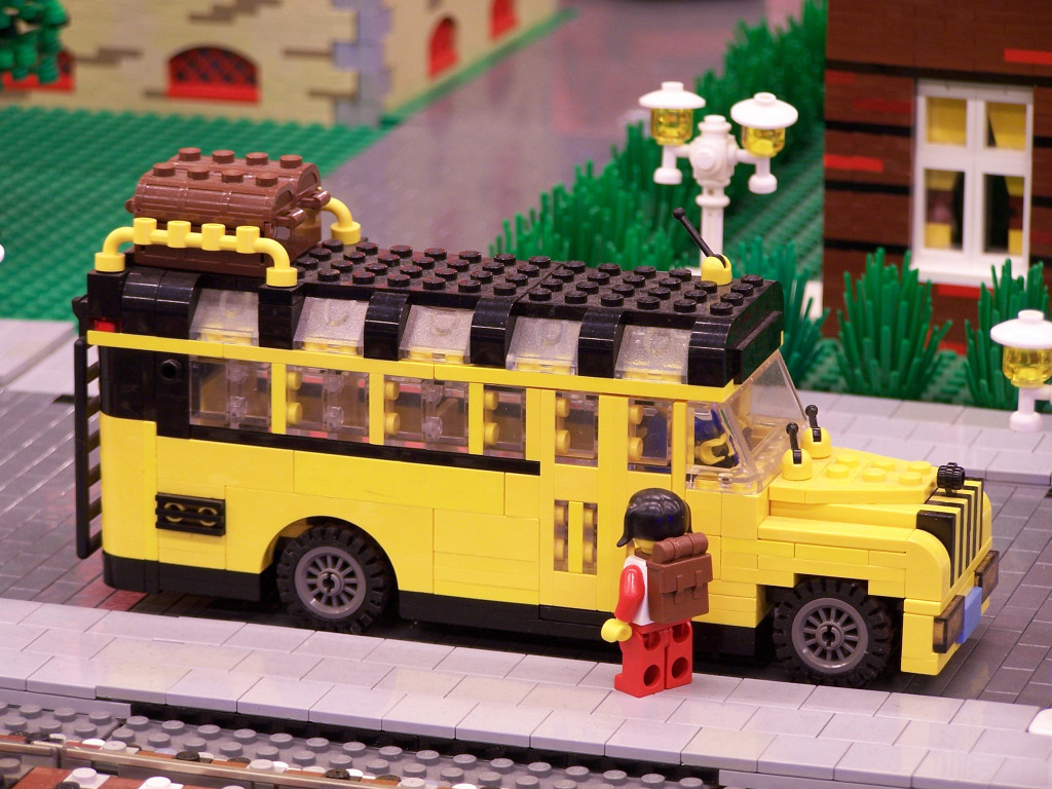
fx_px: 4832
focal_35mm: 159
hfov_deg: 12.4
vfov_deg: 9.3
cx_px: 526
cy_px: 394
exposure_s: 1/2
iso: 80
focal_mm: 26.4
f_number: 3.2
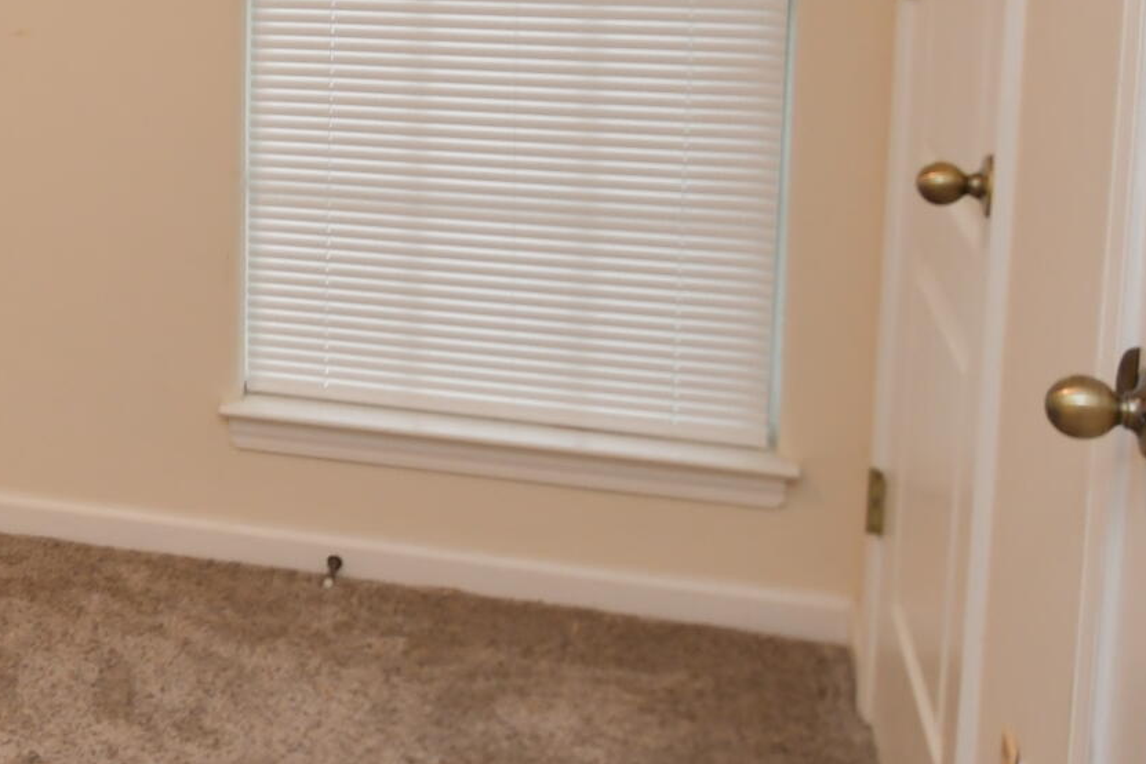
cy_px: -116
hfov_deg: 24.9
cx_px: -505
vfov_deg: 19.8
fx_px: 2069
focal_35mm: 65
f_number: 4
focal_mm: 12
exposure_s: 1/60
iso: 560
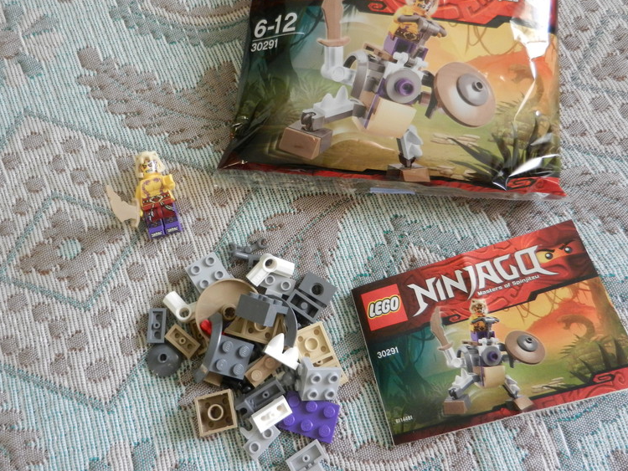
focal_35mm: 30
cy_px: 204
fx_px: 544
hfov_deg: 59.9
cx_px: 291
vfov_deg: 46.7
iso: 400
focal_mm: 4.5
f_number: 3.5
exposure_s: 1/25
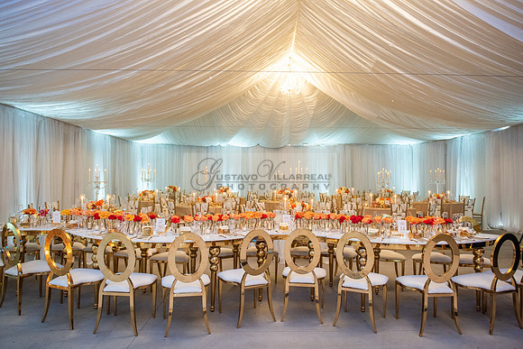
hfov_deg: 67.8
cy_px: 157
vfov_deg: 48.2
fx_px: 389
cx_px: 263
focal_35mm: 27
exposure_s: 1/125
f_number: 3.2
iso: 1600
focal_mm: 24
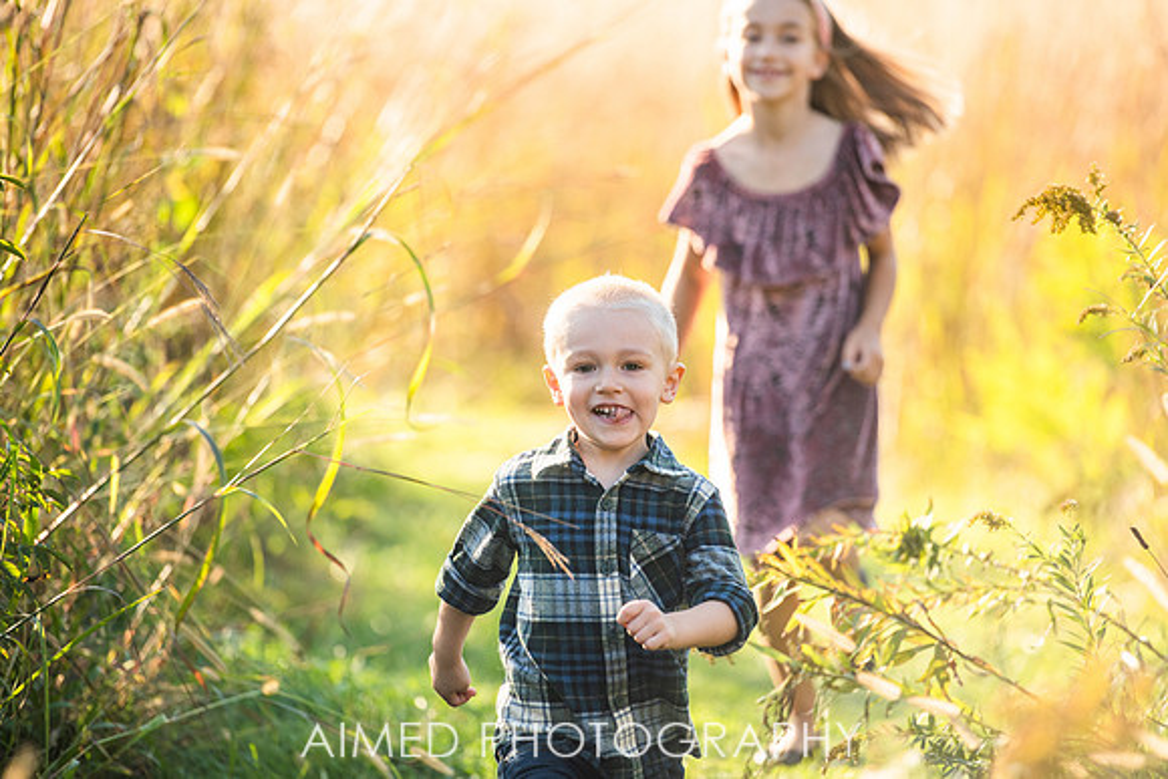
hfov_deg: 10.3
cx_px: 584
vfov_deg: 6.9
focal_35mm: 200
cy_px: 390
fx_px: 6490
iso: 400
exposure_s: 1/2000
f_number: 3.5
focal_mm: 200
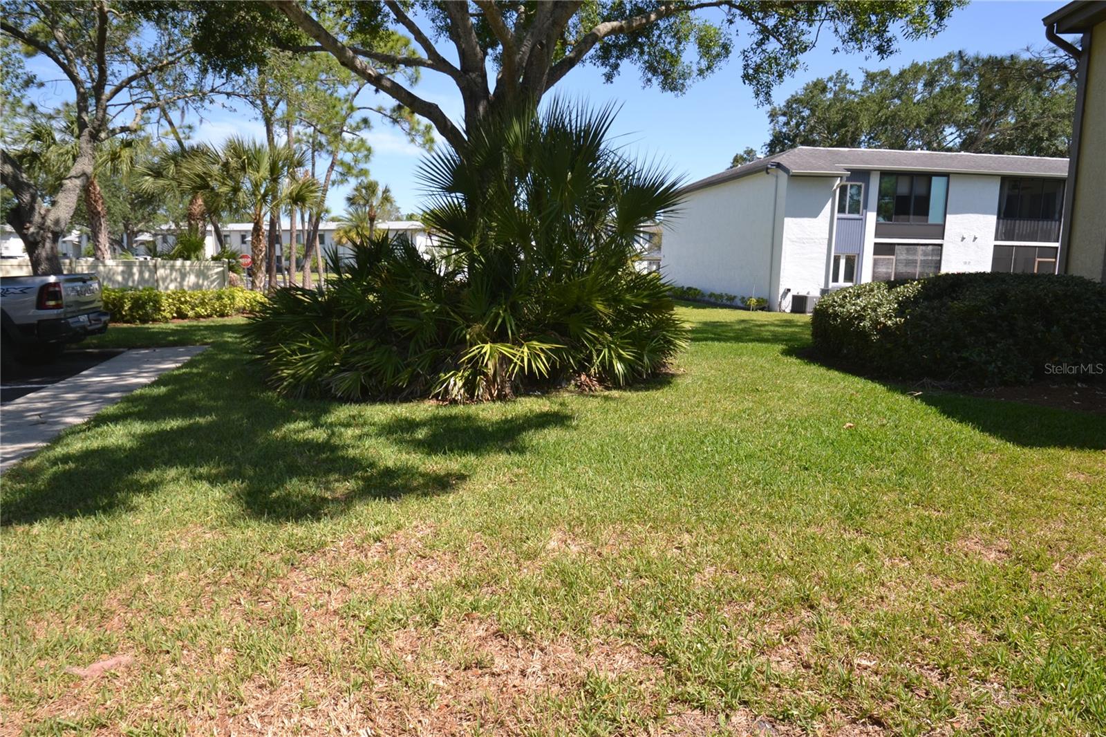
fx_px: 645
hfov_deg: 81.2
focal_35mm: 21
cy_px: 368
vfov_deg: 59.5
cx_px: 553
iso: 100
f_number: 6.3
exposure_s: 1/160
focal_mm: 14
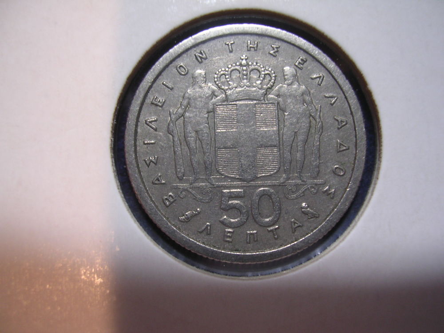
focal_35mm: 38
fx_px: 487
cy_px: 166
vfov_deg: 37.7
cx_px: 222
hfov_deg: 49.0
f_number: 2.8
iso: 100
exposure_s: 1/10.6
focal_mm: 5.8
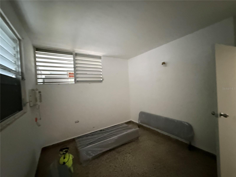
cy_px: 88
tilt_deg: +2.5
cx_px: 118
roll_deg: -0.2
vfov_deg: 85.7
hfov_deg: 102.1
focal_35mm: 14
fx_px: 95
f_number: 2.2
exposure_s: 1/42
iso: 1600
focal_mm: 2.22
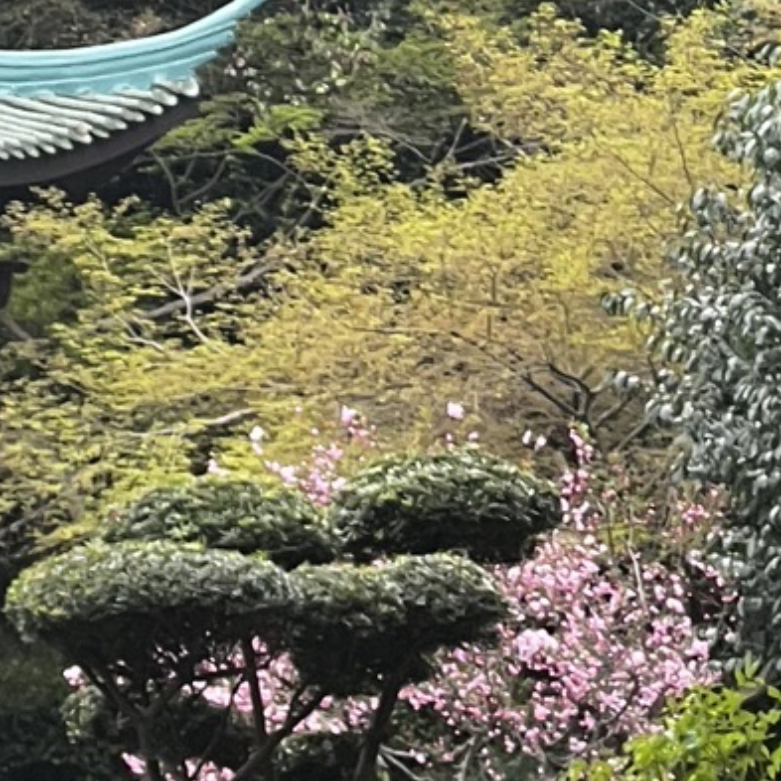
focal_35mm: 346
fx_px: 8832
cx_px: 34
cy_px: 1258
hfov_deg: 5.1
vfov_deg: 5.0
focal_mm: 9
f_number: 2.8
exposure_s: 1/99
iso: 50
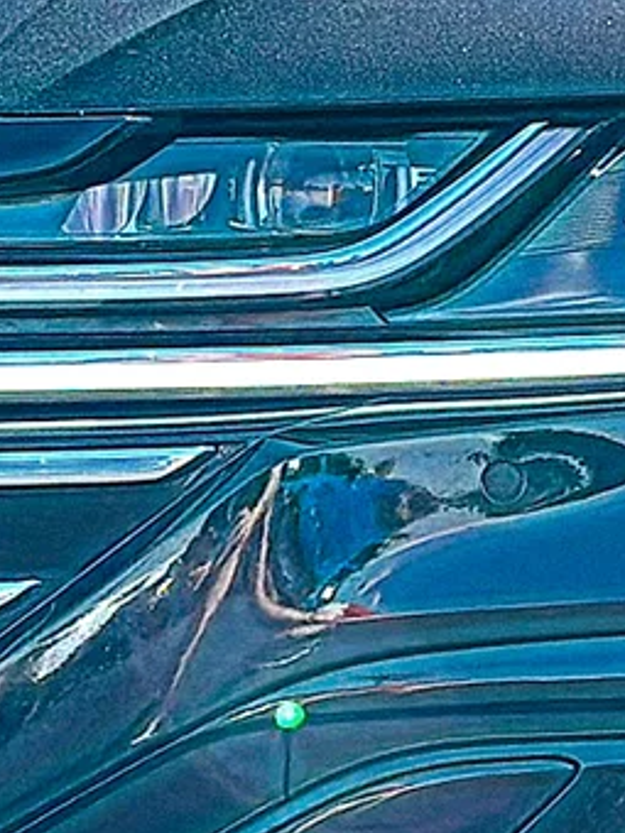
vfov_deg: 10.9
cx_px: 583
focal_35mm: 181
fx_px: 4357
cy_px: 227
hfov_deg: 8.2
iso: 80
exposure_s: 1/1618
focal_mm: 6.86
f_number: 1.78
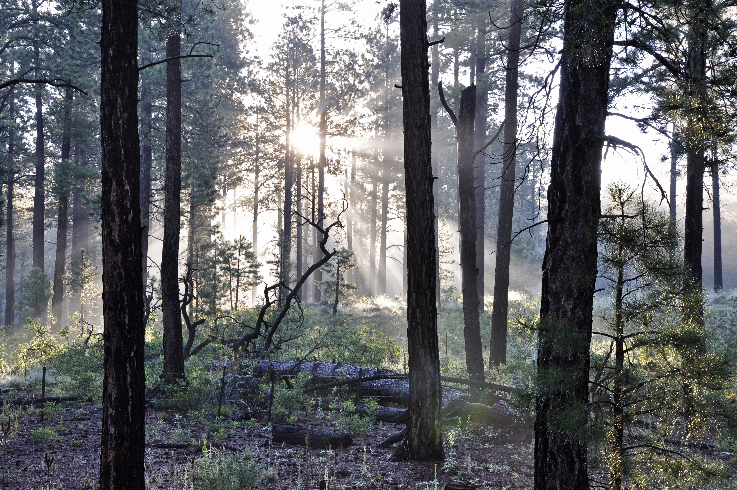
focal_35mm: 87
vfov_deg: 15.7
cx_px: 368
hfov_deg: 23.4
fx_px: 1779
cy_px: 245
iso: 720
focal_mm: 58
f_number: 9
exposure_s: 1/125
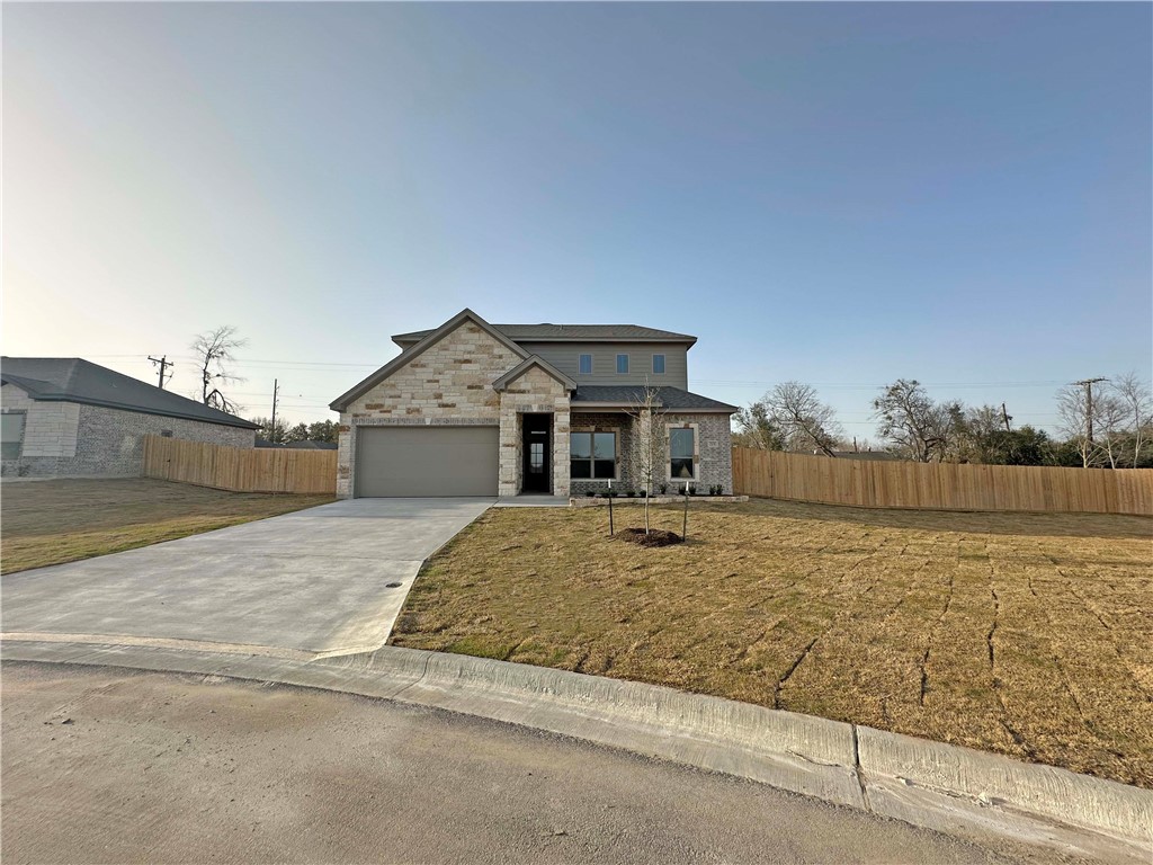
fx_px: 466
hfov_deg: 102.1
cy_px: 432
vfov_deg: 85.7
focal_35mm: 14
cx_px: 576
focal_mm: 2.22
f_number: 2.2
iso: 50
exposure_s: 1/1319
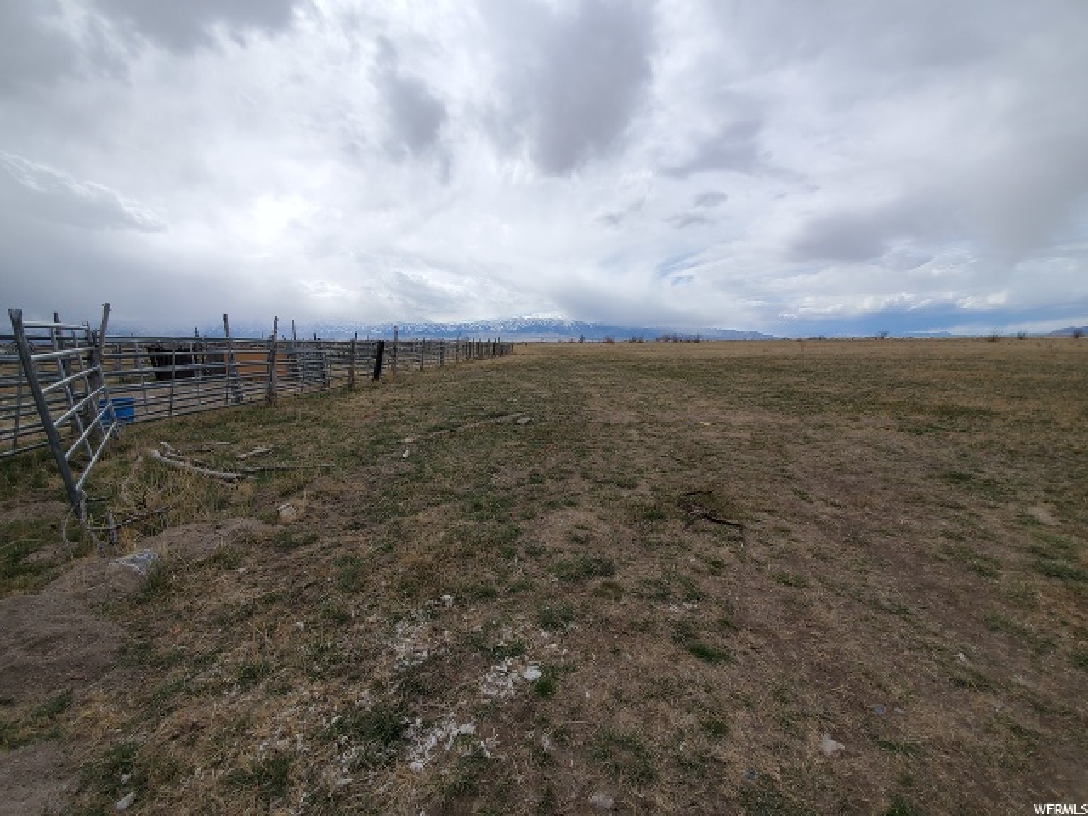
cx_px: 544
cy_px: 408
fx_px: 409
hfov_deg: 106.2
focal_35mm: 13
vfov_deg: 89.9
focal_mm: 1.8
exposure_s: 1/1410
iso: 50
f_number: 2.2
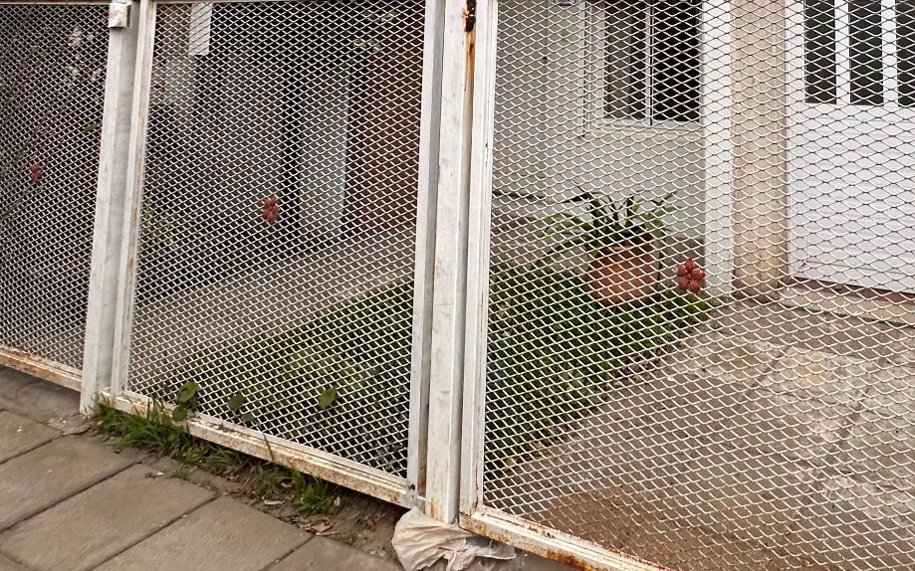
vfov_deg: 34.8
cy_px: -60
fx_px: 773
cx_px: 726
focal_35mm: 31
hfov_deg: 57.0
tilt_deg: +6.1
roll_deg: +0.5
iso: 40
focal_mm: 2.22
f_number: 2.2
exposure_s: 1/106
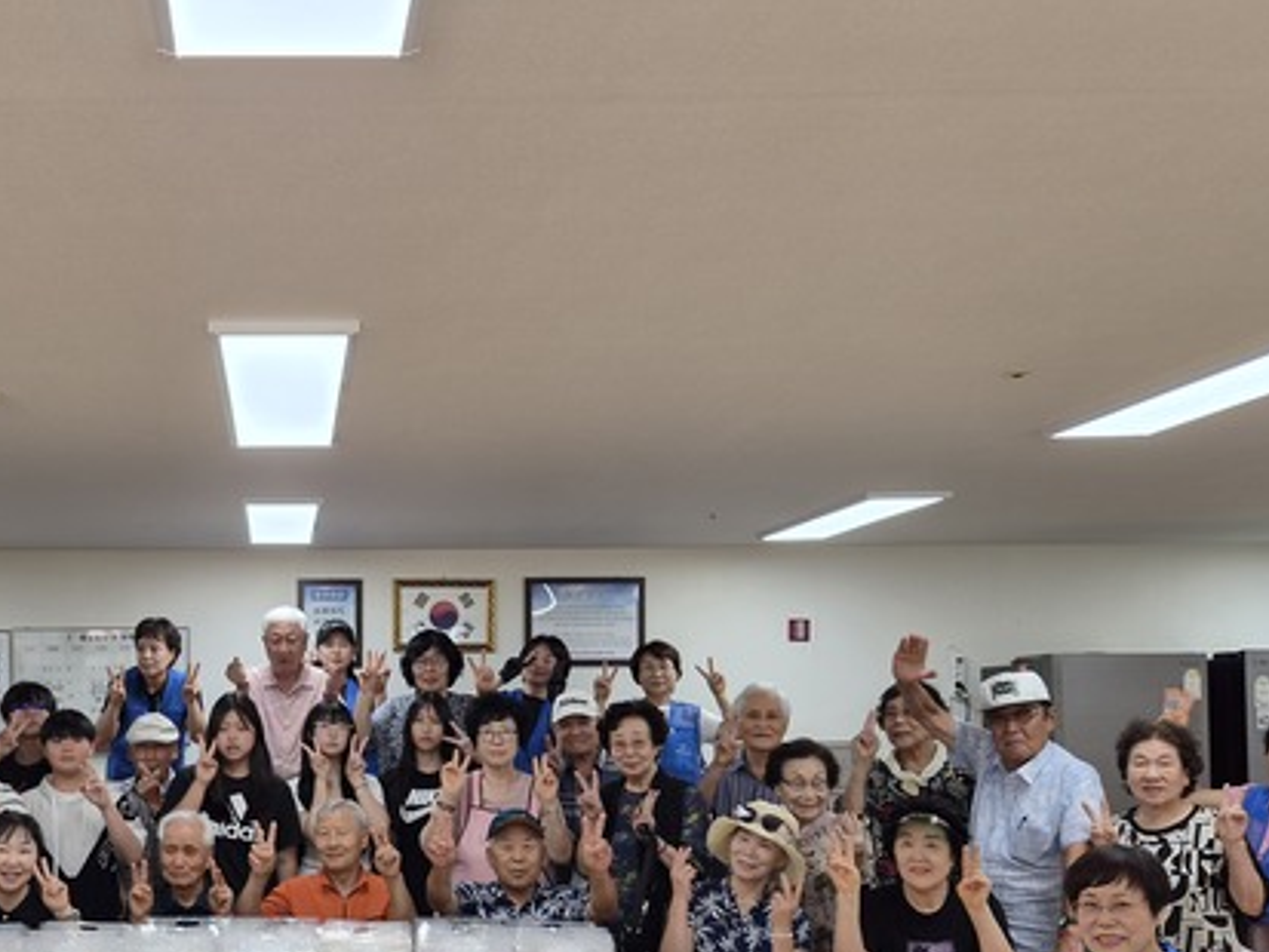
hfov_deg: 45.9
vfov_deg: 36.4
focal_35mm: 39
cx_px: 298
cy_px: 650
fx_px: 1430
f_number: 1.8
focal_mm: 5.4
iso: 32
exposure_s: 1/120
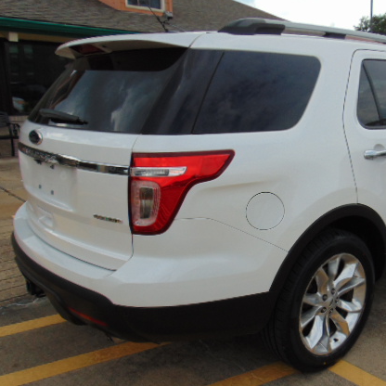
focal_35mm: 34
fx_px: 429
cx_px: 277
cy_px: 203
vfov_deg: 48.4
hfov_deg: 47.1
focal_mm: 4.5
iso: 80
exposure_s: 1/1000
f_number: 3
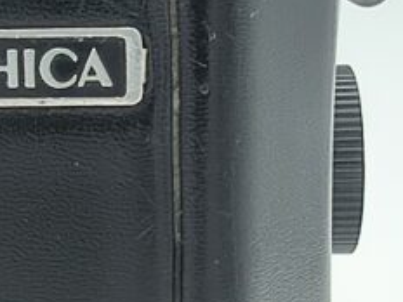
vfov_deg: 27.5
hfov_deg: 33.9
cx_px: 28
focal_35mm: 53
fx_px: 617
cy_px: 133
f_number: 2
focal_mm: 1.83
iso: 179
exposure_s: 1/100
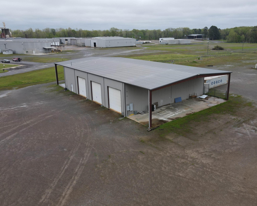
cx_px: 145
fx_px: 213
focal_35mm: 28
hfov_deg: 62.0
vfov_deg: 51.5
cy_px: 95
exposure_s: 1/250
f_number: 2.8
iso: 100
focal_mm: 4.5
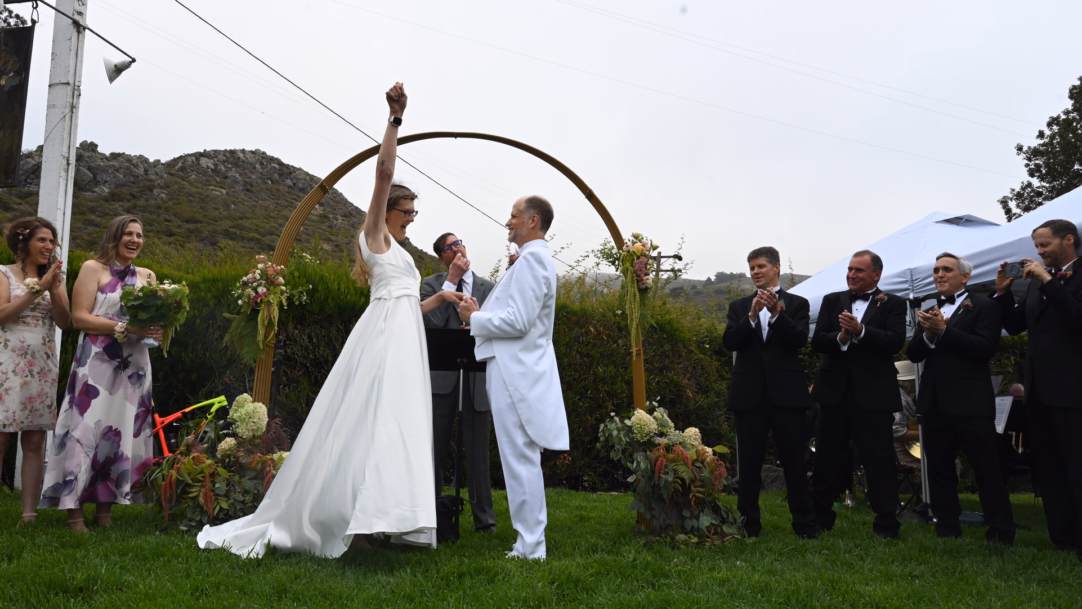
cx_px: 503
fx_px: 775
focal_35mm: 27
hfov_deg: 69.8
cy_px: 300
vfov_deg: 42.9
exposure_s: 1/400
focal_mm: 24
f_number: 10
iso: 800
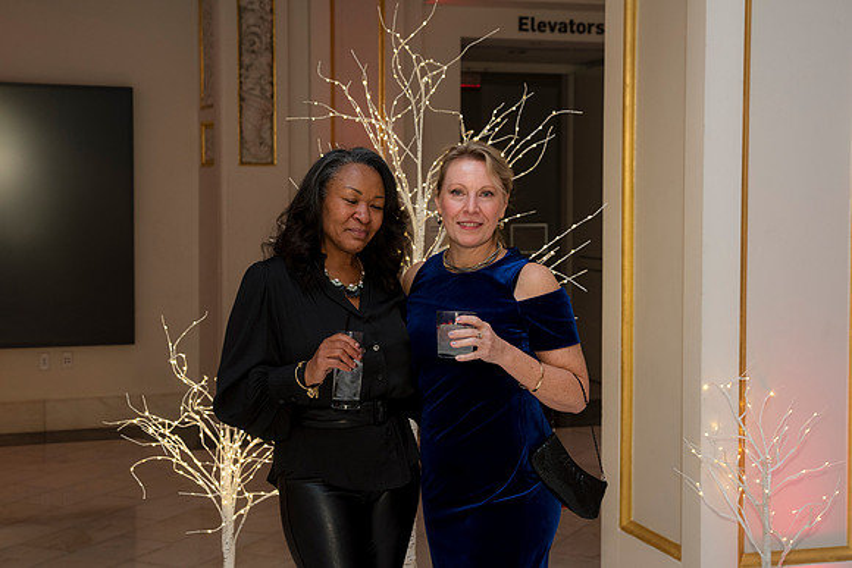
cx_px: 426
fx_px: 1400
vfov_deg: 22.9
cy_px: 272
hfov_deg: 33.8
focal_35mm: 59
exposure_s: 1/125
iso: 800
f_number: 5
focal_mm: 55
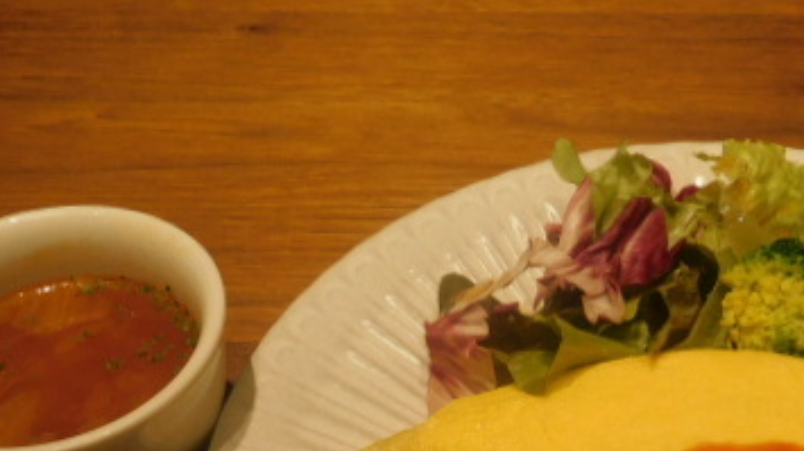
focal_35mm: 59
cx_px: 532
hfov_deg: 35.2
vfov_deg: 19.5
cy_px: 499
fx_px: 1257
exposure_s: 1/60
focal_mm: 5.3
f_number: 3.2
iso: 125
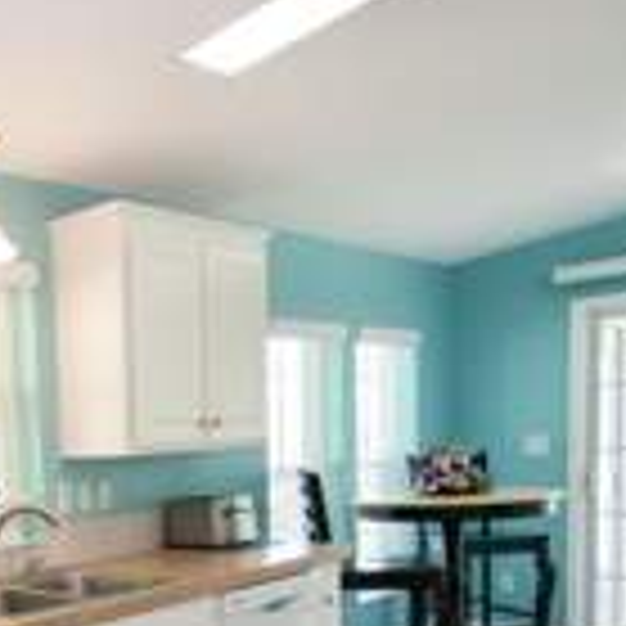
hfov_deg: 35.1
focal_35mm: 41
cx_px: -63
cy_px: 543
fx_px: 839
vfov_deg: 38.6
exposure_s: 1/640
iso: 1250
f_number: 3.2
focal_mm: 14
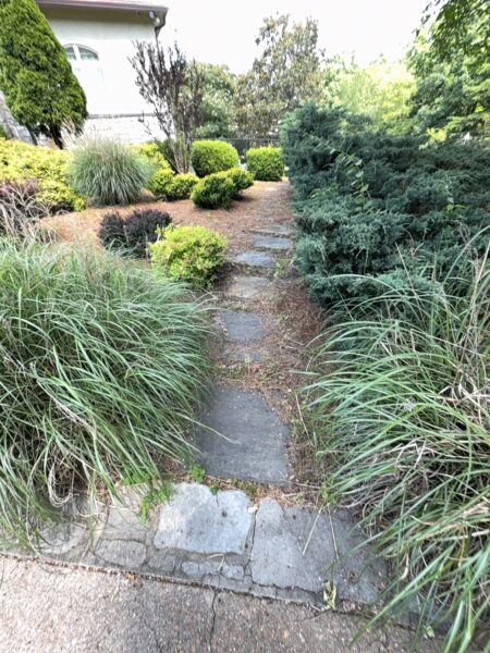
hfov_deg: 85.7
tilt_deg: -38.8
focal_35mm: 14
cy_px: 326
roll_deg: +2.8
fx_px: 264
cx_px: 245
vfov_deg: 102.1
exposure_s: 1/61
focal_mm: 2.22
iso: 25
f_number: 2.2
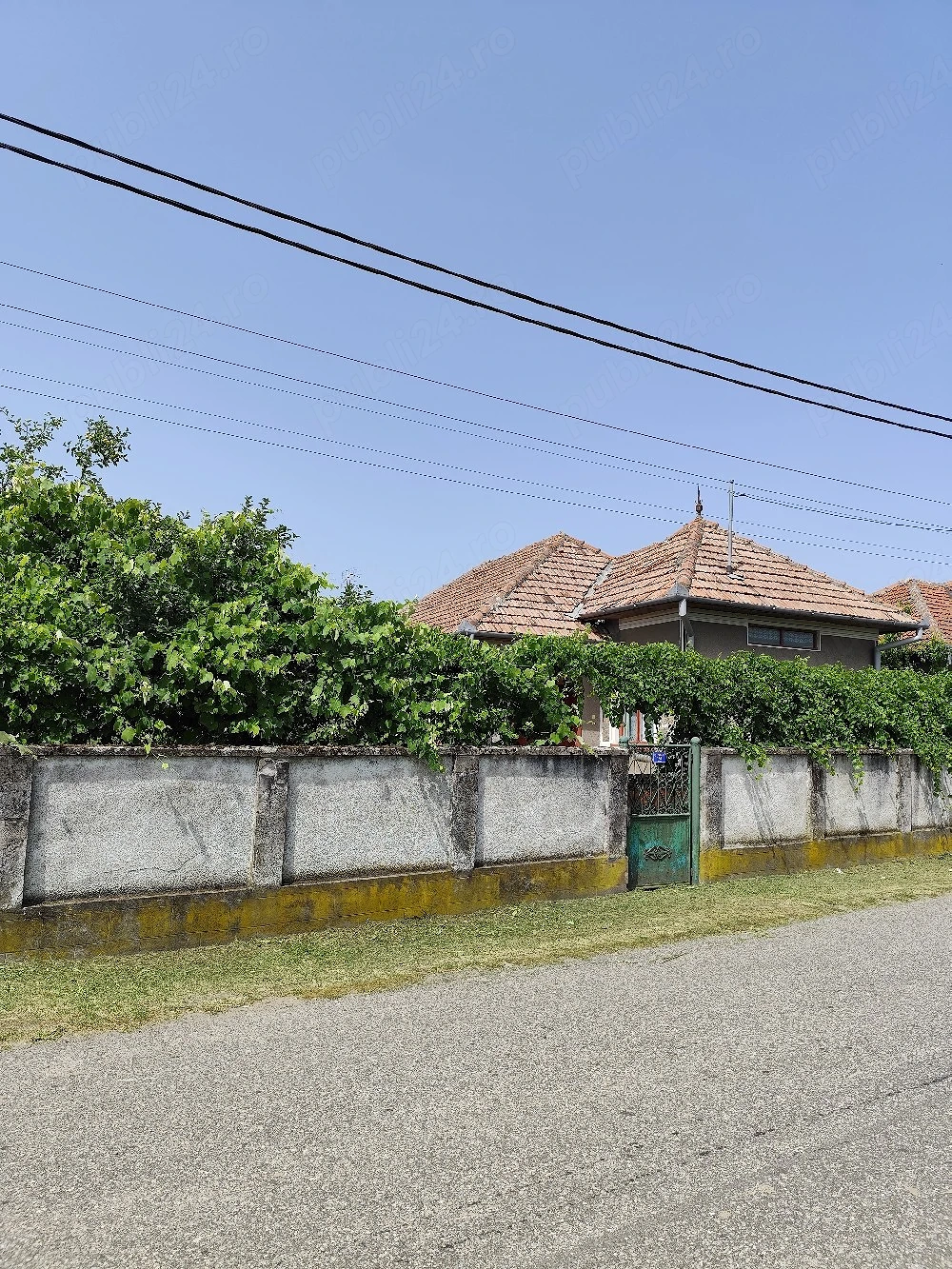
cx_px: 476
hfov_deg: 58.9
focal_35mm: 23
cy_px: 634
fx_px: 843
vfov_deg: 73.9
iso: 50
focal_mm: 6.19
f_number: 1.65
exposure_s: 1/769
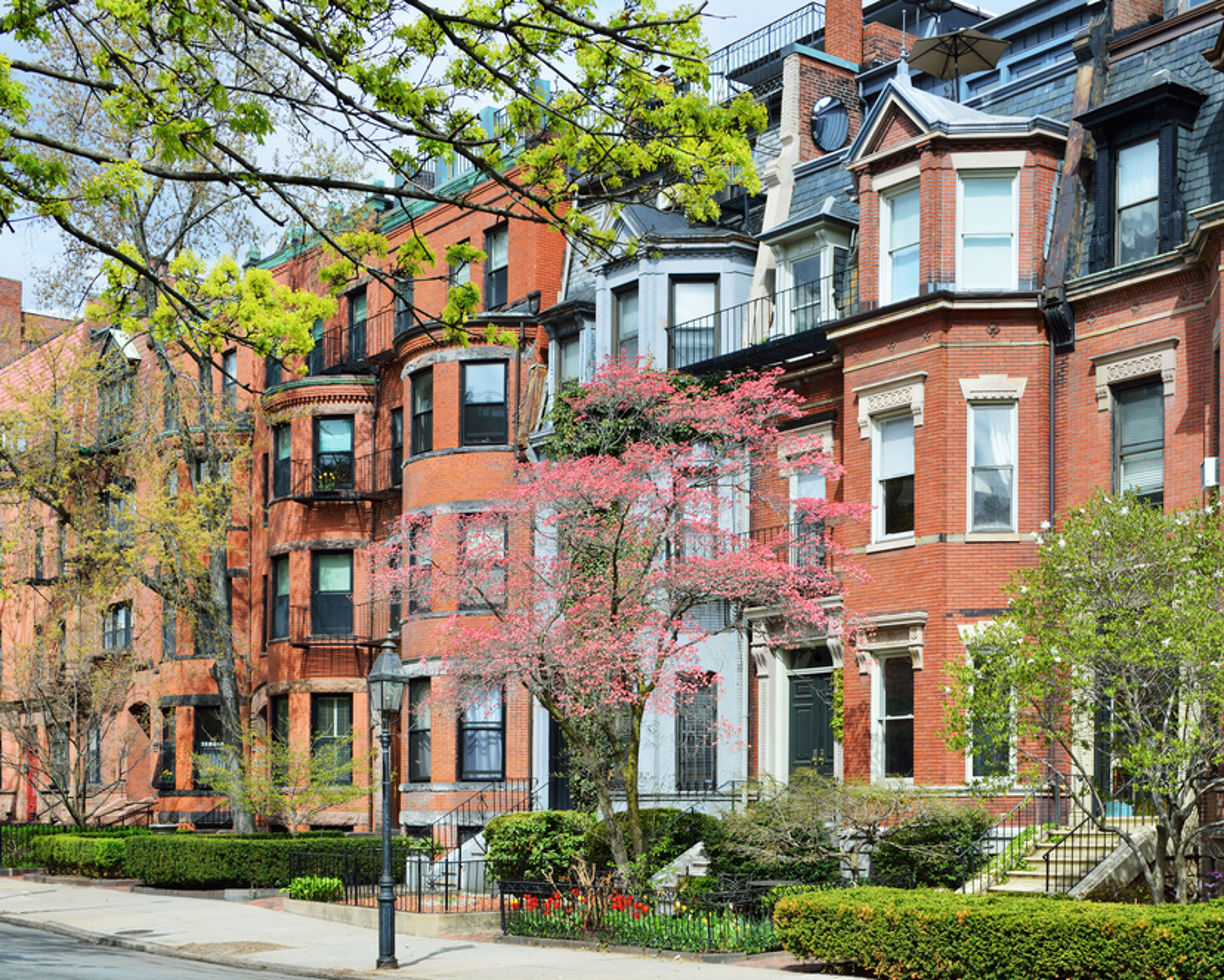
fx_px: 1848
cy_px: 490
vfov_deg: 29.7
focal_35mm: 51
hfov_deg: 36.6
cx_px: 670
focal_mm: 45
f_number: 9.5
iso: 200
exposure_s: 1/200
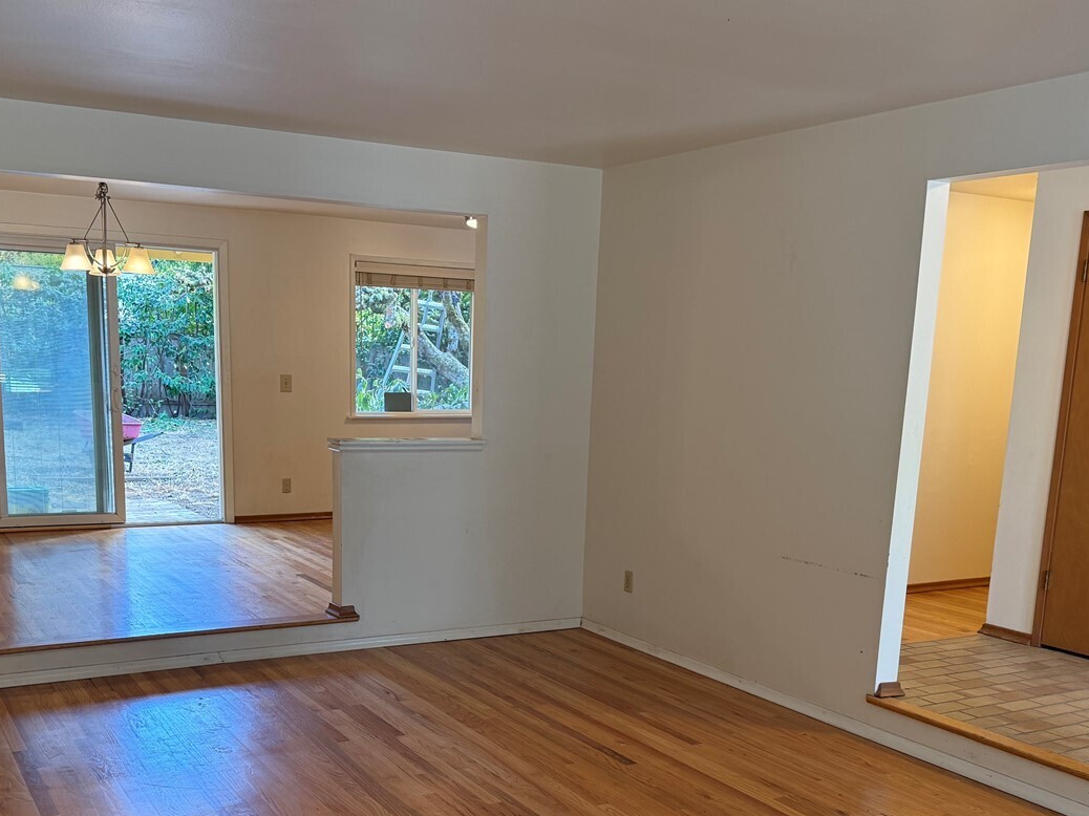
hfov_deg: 50.1
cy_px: 596
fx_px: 1164
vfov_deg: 37.8
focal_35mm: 37
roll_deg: -1.8
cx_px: 495
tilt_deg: -11.2
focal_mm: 6.76
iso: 125
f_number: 1.78
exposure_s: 1/120
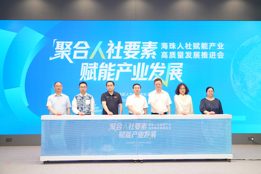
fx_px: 290
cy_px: 87
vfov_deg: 33.4
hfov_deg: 48.5
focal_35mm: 40
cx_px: 130
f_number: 4
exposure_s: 1/160
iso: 800
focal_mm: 40
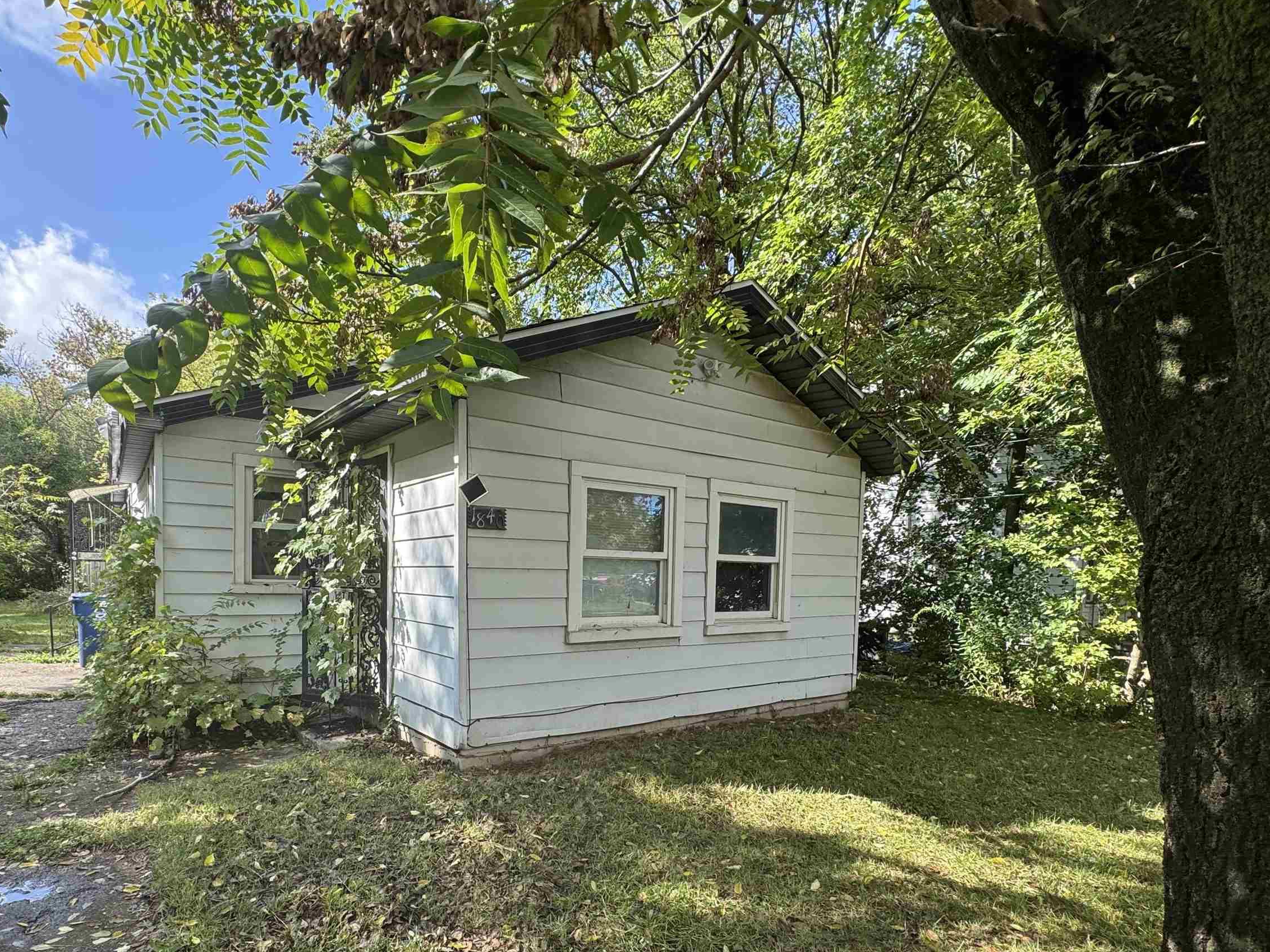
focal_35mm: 19
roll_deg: -1.3
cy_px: 606
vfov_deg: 67.4
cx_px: 544
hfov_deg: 84.1
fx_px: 697
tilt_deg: -2.7
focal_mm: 2.22
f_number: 2.2
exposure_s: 1/316
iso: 40
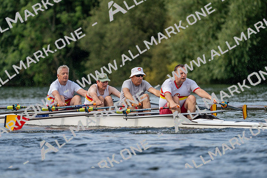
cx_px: 134
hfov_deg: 5.1
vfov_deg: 3.4
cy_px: 89
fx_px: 3019
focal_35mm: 407
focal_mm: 407
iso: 500
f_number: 6.3
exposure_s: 1/1600
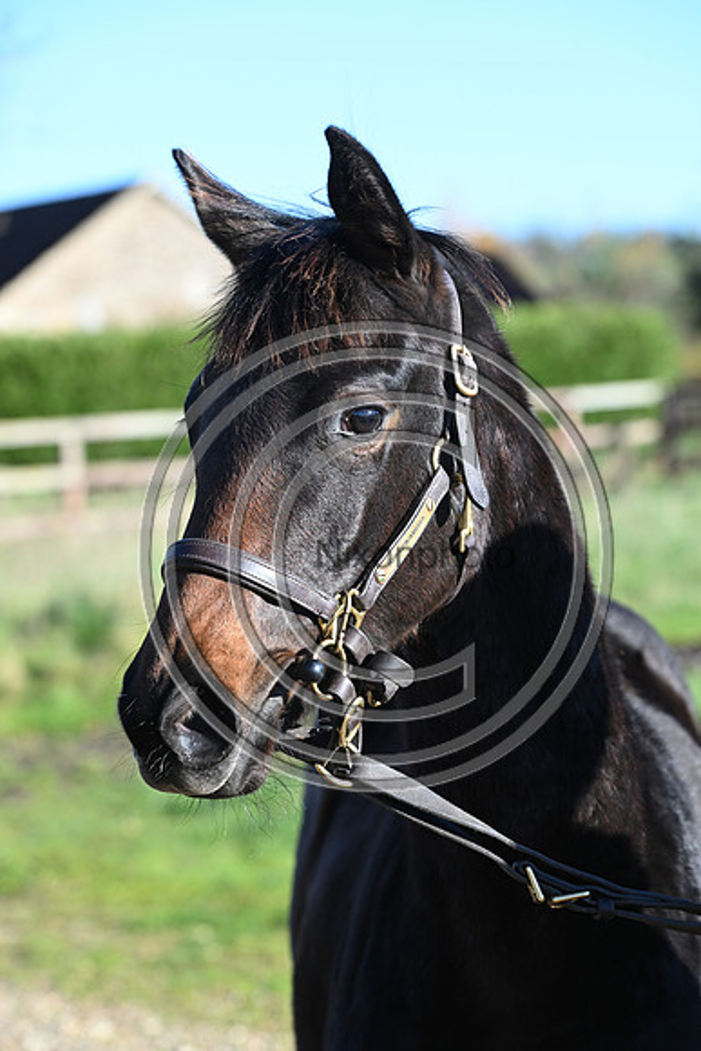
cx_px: 350
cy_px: 526
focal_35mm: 120
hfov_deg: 11.4
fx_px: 3503
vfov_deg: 17.1
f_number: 5.6
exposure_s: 1/1250
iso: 800
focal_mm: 120
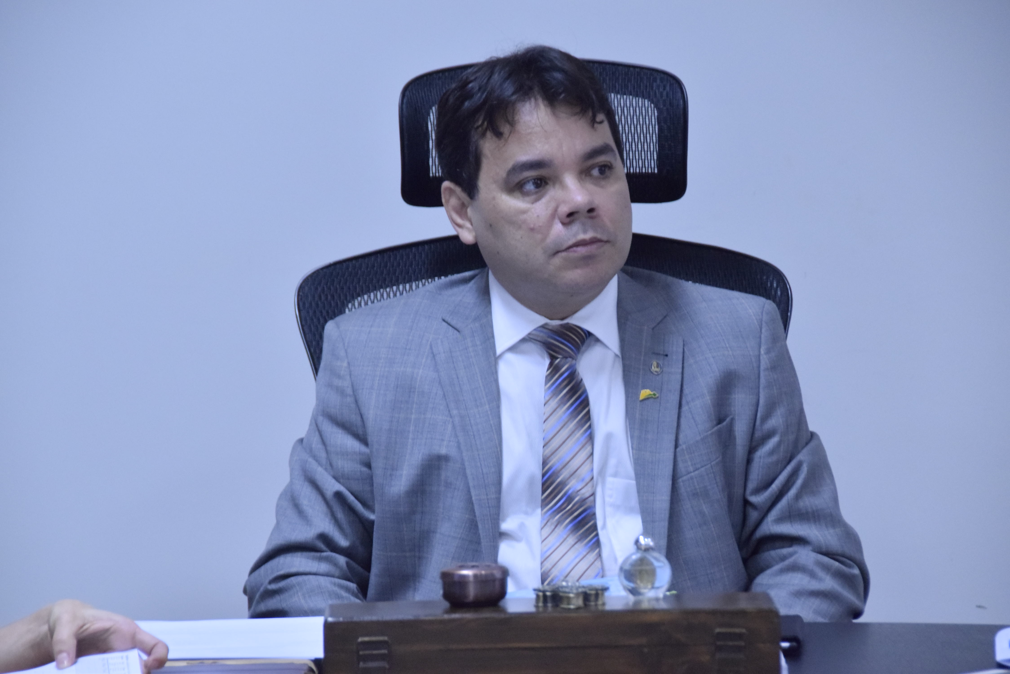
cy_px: 337
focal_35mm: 202
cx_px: 505
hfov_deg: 10.2
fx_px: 5682
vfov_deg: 6.8
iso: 2500
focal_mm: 135
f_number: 8
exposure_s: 1/90
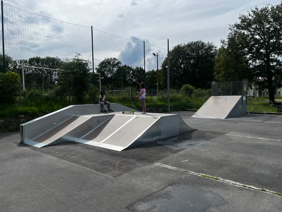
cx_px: 141
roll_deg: +1.9
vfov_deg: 53.1
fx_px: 212
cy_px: 106
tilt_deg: -2.7
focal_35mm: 26
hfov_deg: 67.3
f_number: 1.6
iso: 50
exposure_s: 1/5556
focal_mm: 5.1
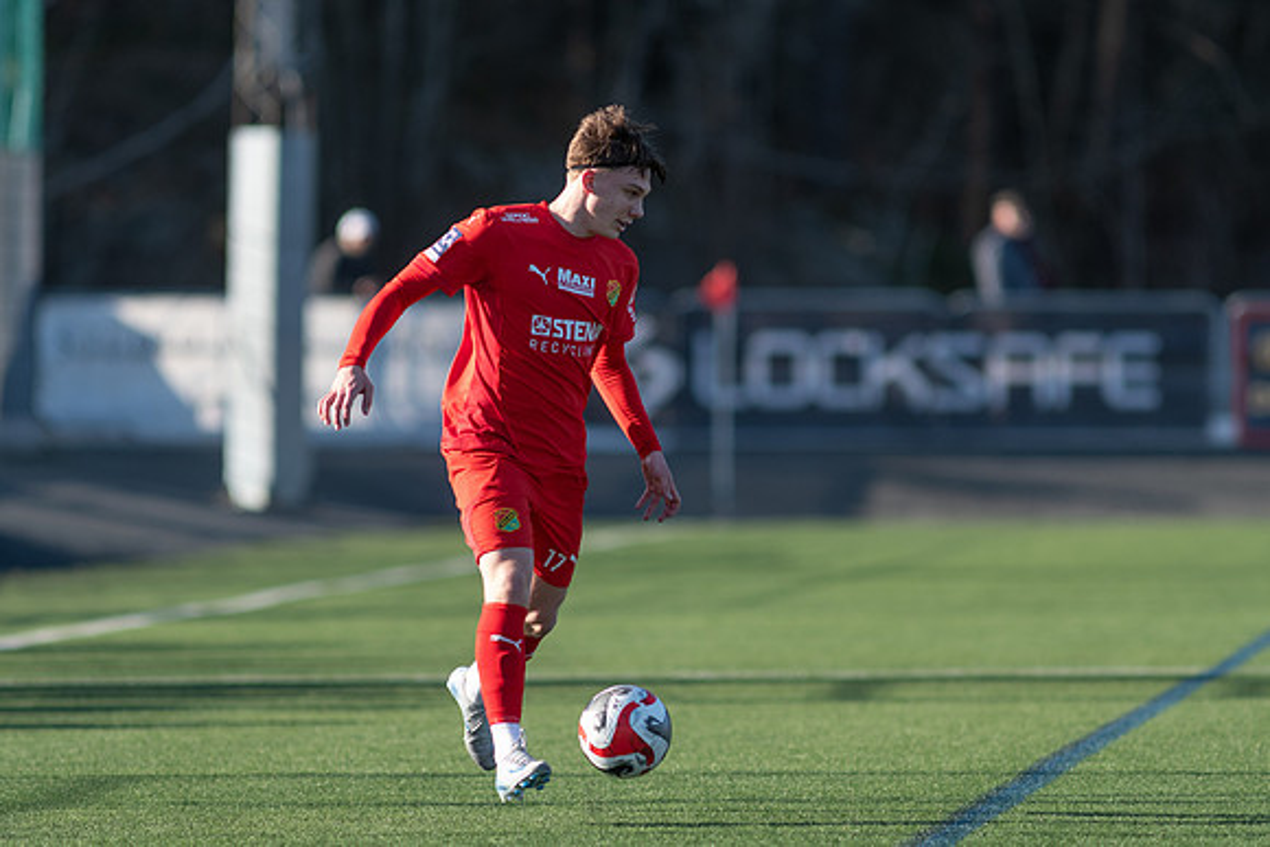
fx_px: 15878
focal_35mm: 450
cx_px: 635
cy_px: 424
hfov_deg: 4.6
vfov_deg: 3.1
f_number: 3.2
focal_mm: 300
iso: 400
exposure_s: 1/2000
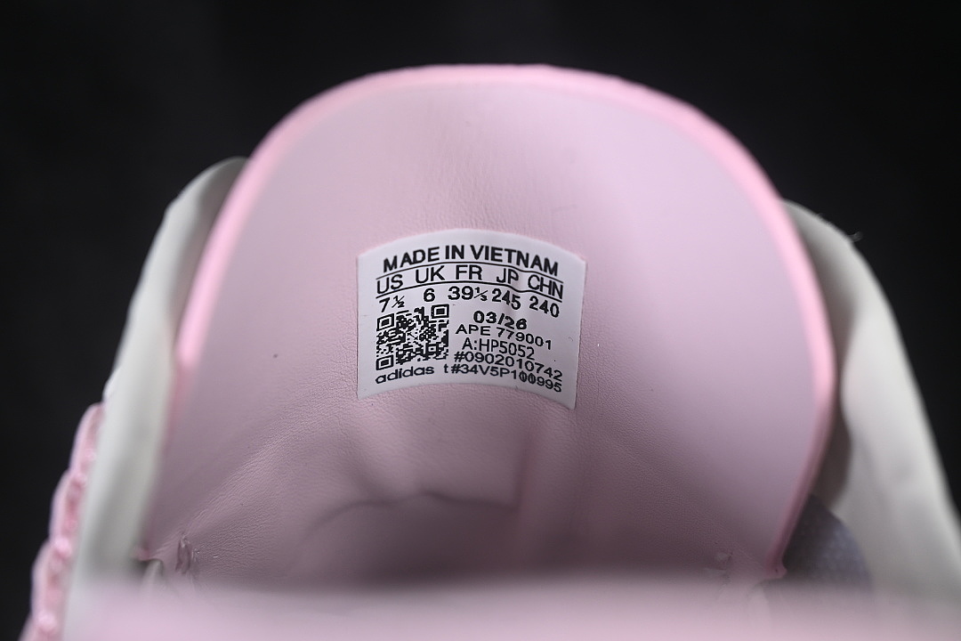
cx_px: 480
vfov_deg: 18.2
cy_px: 320
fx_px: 2002
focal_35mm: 75
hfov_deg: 27.0
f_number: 7.1
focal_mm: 50
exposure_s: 1/80
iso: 160
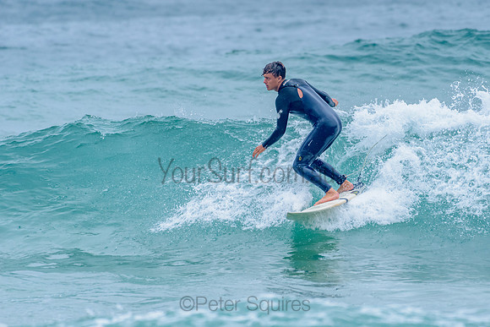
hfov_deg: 3.3
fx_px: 8546
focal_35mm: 628
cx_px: 298
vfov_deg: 2.2
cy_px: 129
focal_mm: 500
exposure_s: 1/2000
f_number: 5.6
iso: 800
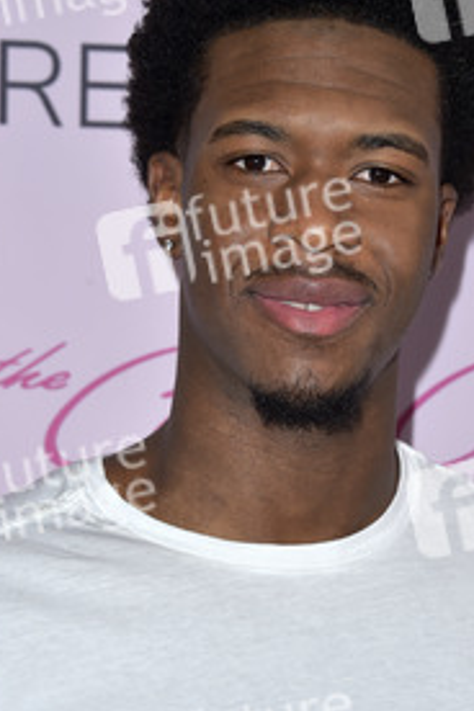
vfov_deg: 13.5
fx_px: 3002
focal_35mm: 152
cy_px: 368
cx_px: 305
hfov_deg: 9.0
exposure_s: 1/250
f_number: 7.1
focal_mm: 105
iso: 200
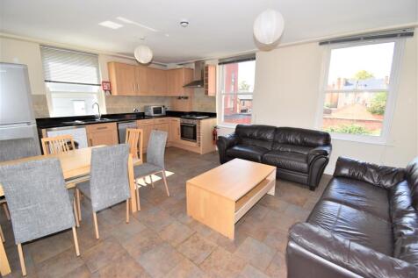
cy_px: 139
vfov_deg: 77.3
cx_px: 209
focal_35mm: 15
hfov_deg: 100.4
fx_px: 174
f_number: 5.6
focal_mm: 10
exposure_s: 1/125
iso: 220
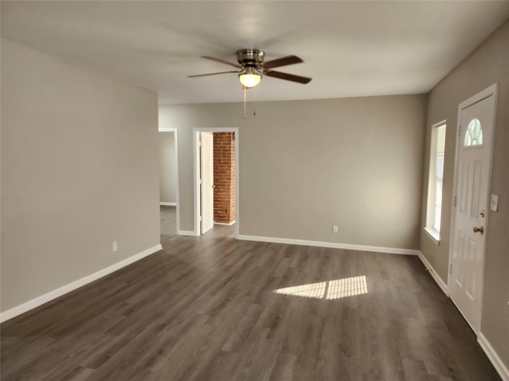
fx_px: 338
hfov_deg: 73.9
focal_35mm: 23
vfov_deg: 58.9
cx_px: 254
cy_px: 190
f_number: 1.8
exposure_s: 1/120
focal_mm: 5.54
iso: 250
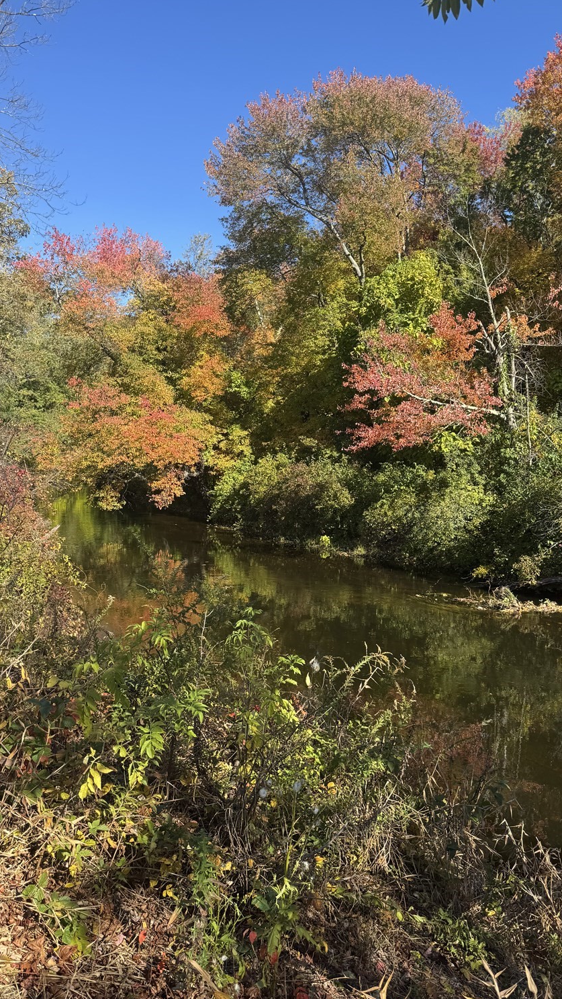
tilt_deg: -3.9
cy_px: 501
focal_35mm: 27
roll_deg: -0.2
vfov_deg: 69.9
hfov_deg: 42.9
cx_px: 275
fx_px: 715
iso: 80
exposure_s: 1/1456
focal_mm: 6.76
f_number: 1.78
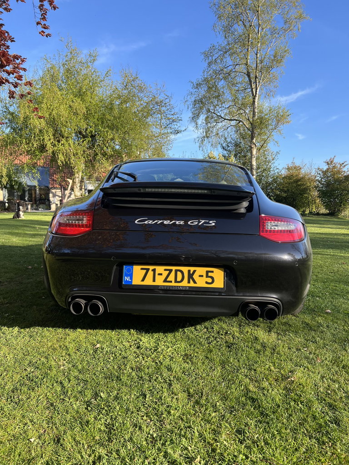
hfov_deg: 53.1
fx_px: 350
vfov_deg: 67.3
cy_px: 232
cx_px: 174
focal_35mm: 26
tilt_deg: -4.9
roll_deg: +1.2
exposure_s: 1/1038
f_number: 1.5
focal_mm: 5.7
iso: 50
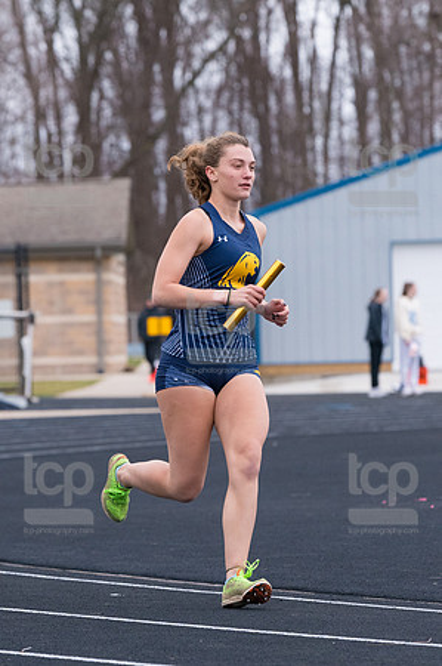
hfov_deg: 5.7
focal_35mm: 240
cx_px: 221
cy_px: 333
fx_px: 4430
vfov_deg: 8.6
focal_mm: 160
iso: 2000
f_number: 5
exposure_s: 1/1600
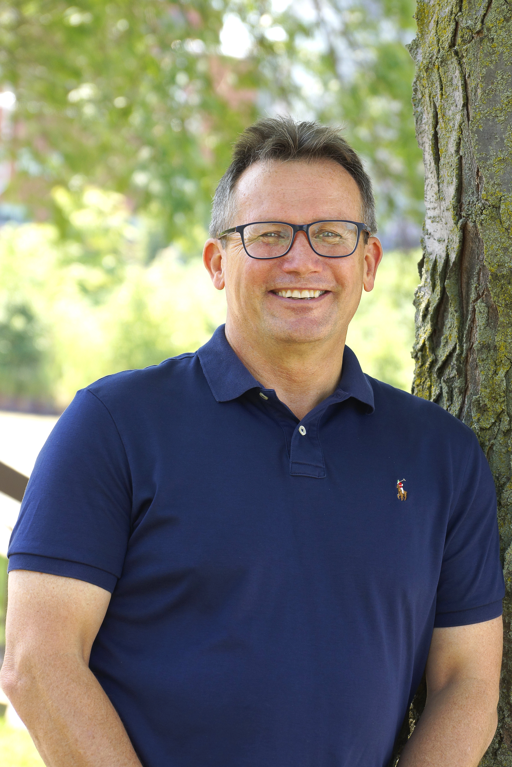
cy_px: 384
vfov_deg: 16.1
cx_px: 256
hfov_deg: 10.8
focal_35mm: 128
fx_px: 2720
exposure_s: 1/160
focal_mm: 85
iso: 200
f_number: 5.6
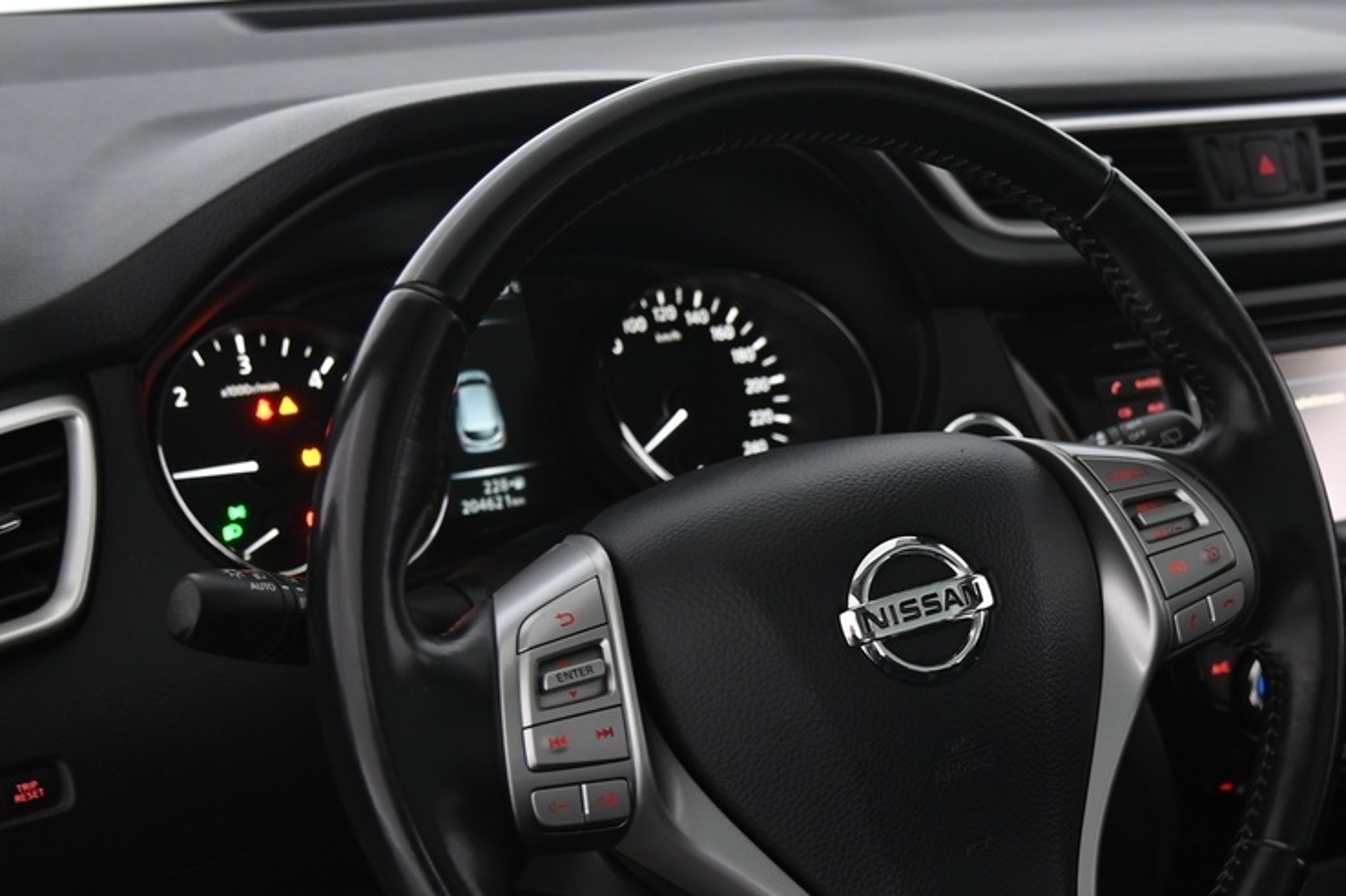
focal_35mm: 66
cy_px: 637
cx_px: 1092
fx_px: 2466
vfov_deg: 20.5
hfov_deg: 29.8
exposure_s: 1/15
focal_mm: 30
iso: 1000
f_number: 4
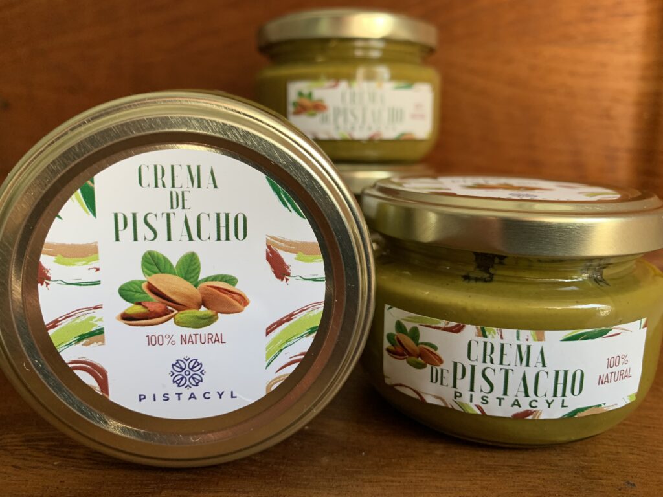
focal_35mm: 26
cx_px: 332
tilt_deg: -12.0
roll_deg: -0.6
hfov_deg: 67.3
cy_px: 248
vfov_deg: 53.1
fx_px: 498
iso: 125
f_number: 1.8
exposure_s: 1/60
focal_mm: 4.25
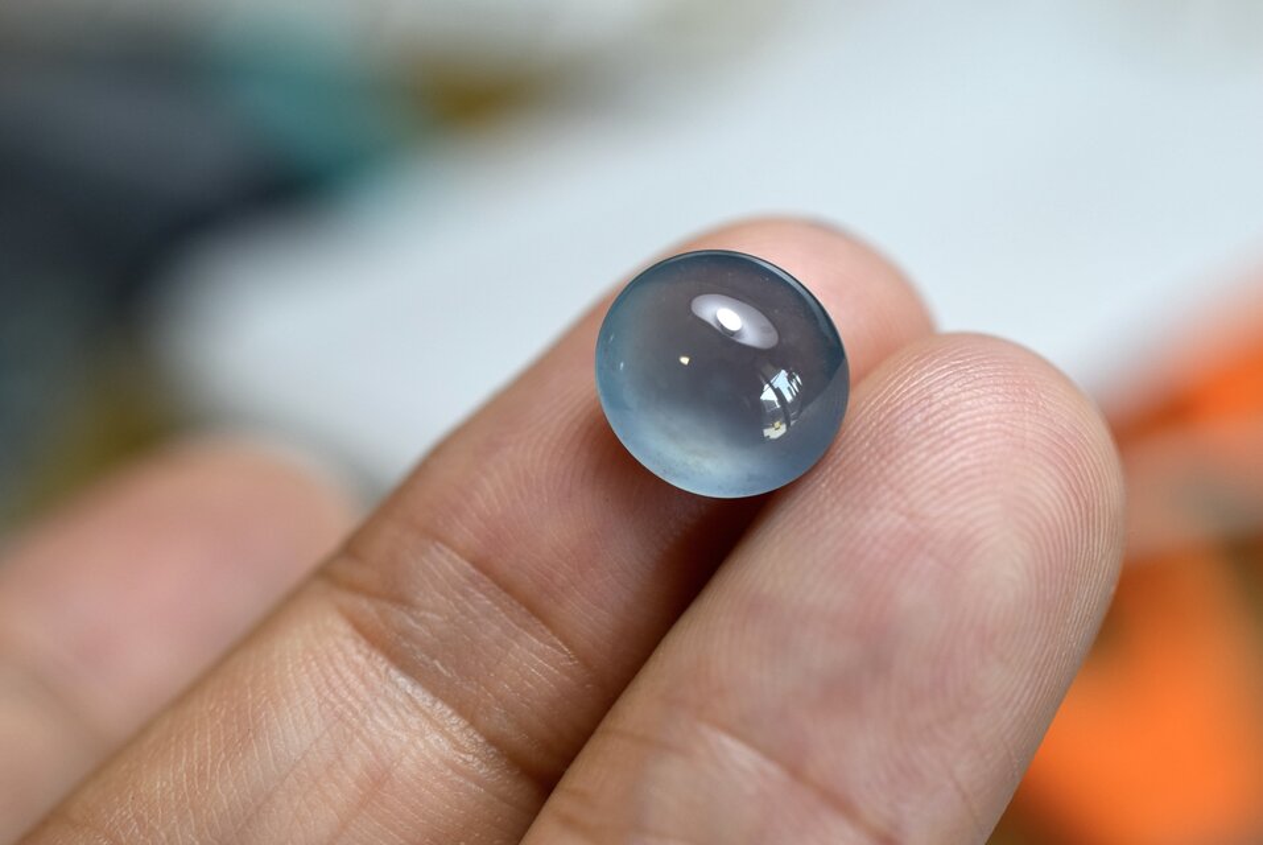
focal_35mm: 60
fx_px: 2107
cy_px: 422
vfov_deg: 22.7
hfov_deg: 33.4
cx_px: 632
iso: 400
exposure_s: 1/200
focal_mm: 40
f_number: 7.1
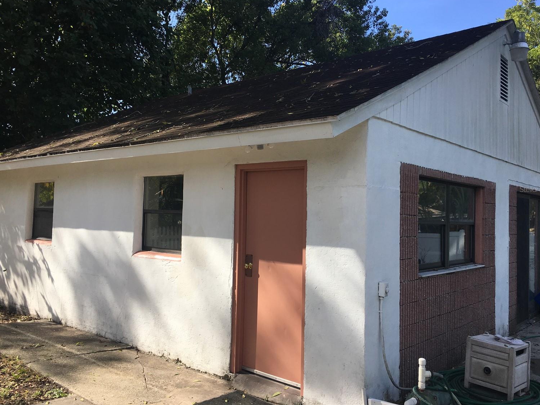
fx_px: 484
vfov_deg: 45.4
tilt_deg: +2.6
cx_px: 265
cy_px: 189
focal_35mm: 31
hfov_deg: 58.3
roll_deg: -2.2
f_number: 2.2
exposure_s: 1/884
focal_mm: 4.15
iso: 25
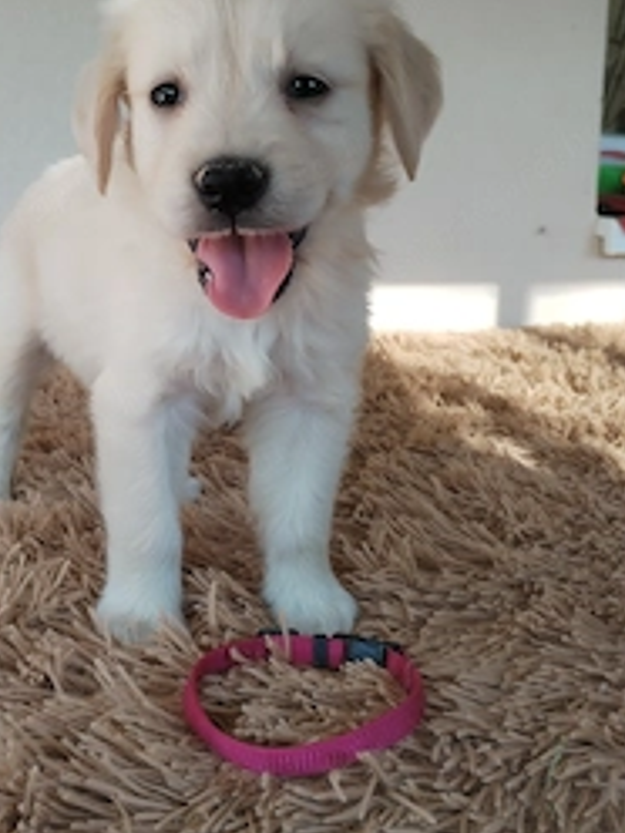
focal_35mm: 42
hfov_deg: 33.9
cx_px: 185
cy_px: 252
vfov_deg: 43.9
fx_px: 1011
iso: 183
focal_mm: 4.75
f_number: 1.8
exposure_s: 1/120
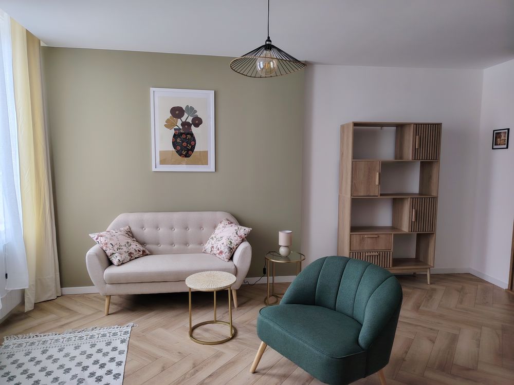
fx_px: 356
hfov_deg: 71.6
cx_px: 257
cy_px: 192
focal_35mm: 24
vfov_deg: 56.8
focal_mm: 5.25
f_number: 1.75
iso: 263
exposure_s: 1/33.3
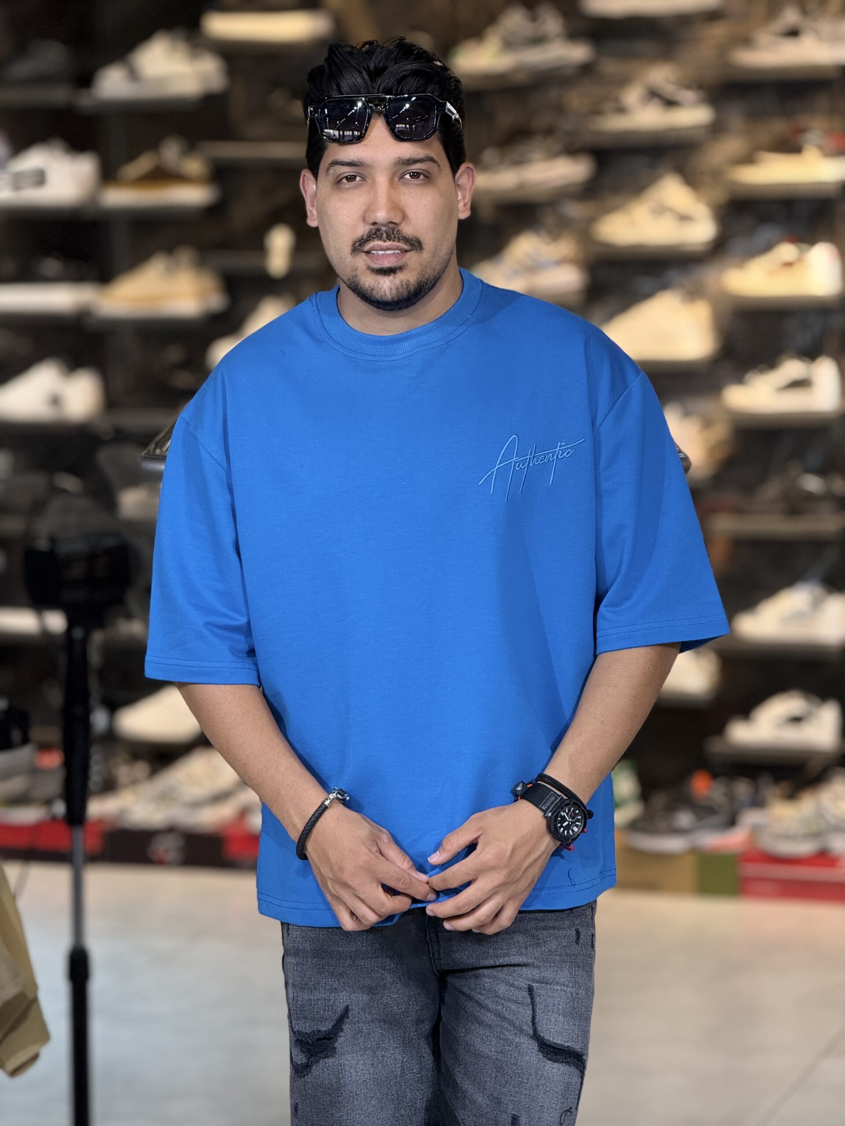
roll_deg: +0.4
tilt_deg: -5.4
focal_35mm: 120
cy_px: 563
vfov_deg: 16.4
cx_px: 422
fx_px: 3906
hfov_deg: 12.3
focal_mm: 15.66
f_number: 2.8
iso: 200
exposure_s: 1/100
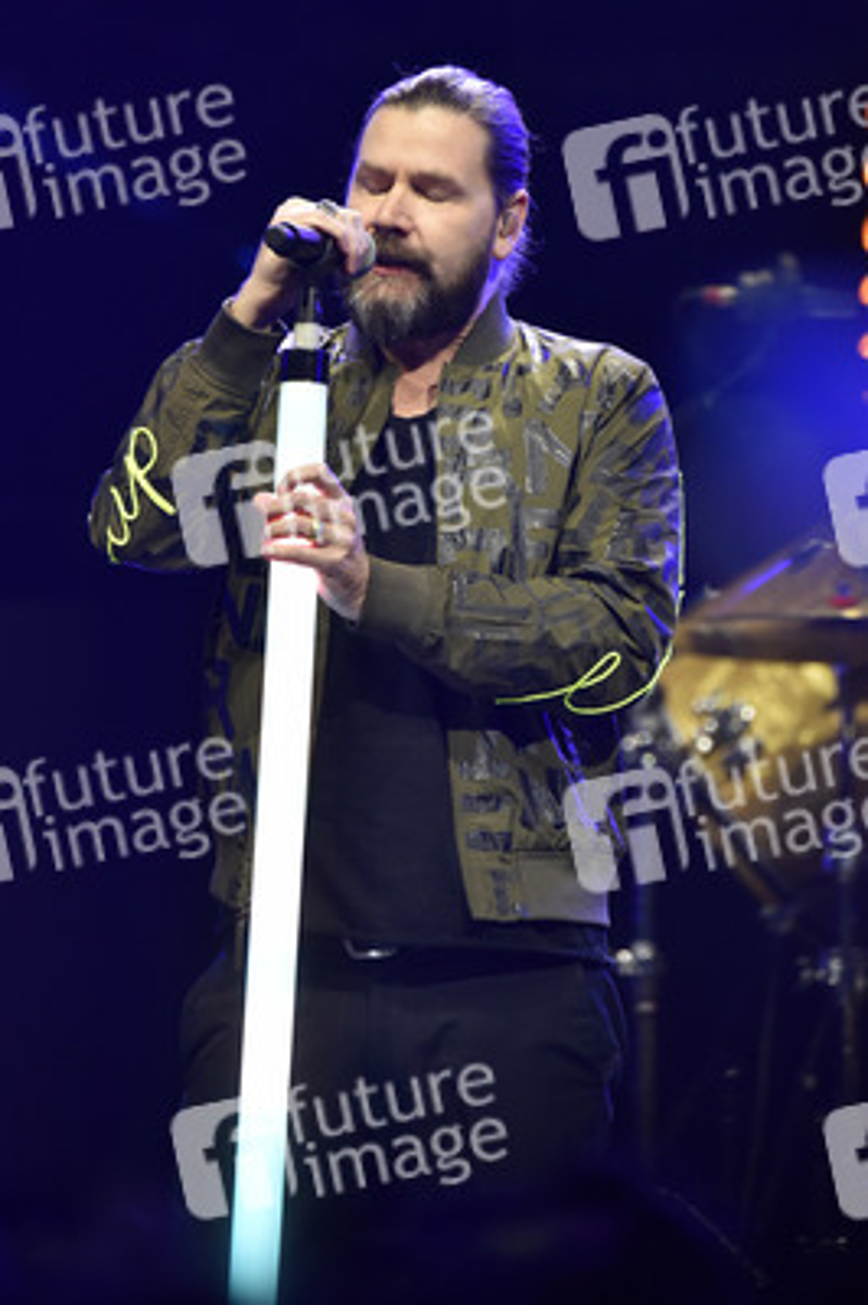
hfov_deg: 3.4
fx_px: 14491
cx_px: 434
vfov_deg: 5.2
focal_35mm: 400
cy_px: 652
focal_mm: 400
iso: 1600
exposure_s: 1/160
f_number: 5.6
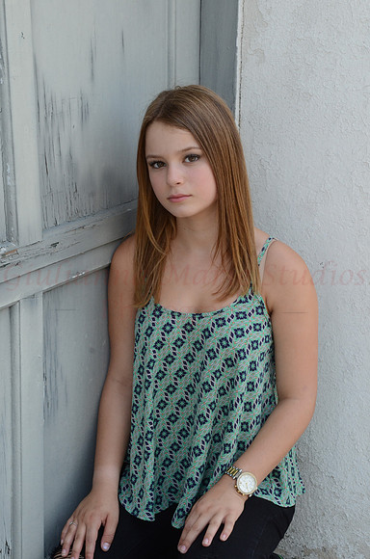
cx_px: 185
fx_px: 1115
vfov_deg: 28.1
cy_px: 280
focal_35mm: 72
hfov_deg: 18.8
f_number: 11
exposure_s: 1/160
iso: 640
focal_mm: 48
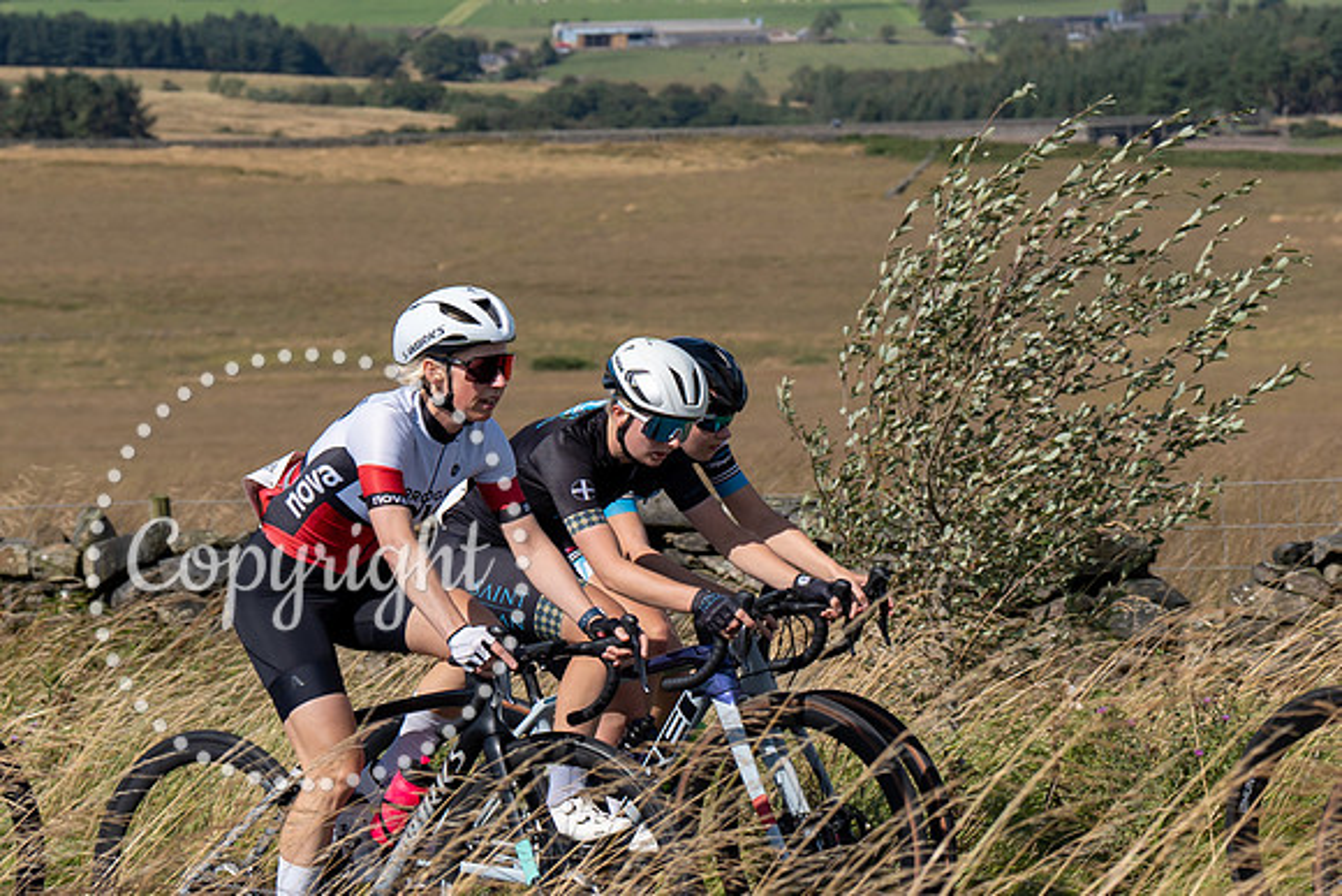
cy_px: 183
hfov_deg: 11.5
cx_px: 1534
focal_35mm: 176
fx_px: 6577
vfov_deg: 7.8
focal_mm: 70
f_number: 5.6
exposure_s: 1/800
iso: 100
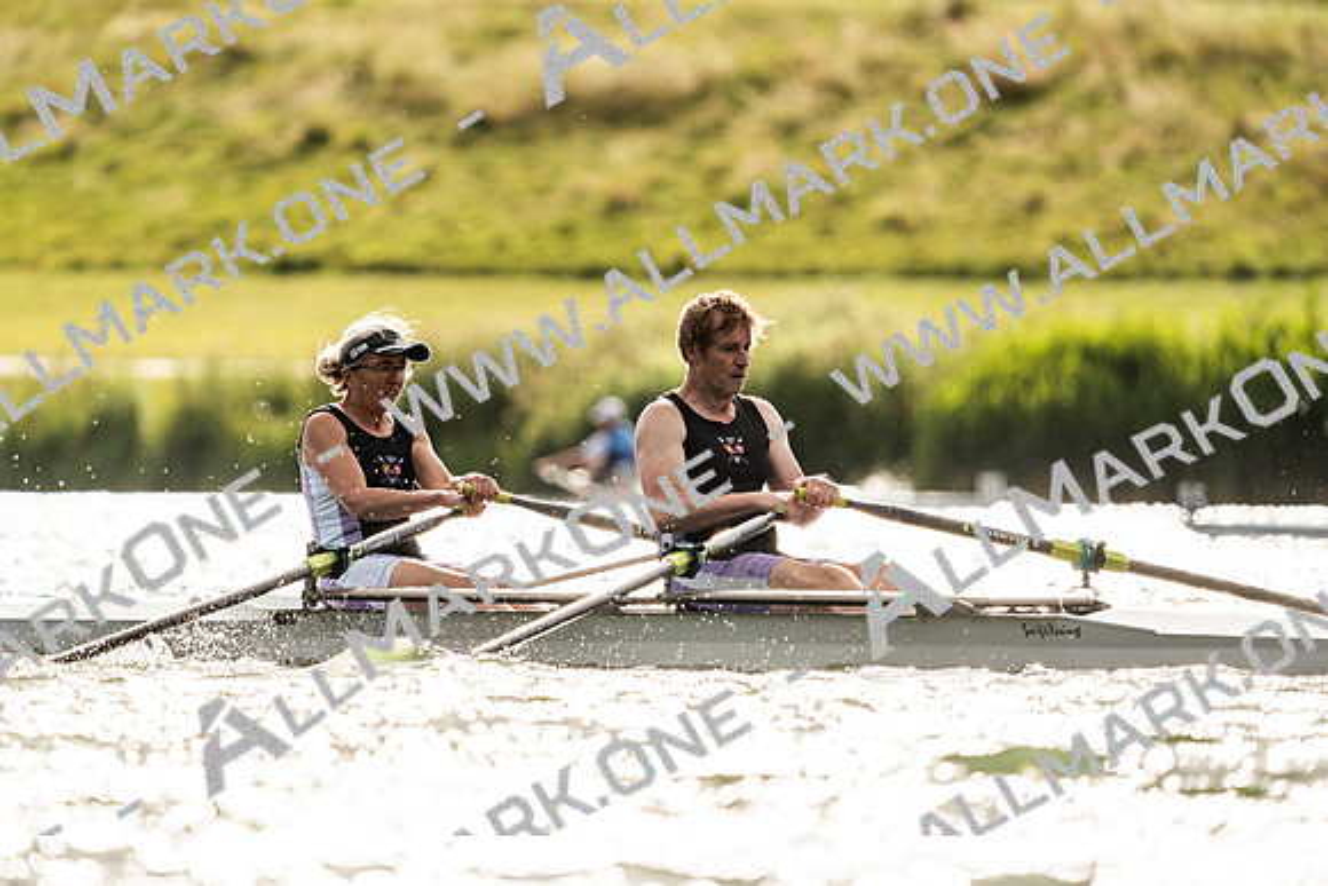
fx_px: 19333
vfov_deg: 2.6
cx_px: 664
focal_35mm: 524
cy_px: 443
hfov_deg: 3.9
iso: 125
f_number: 6.3
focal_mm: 524
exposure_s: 1/2000
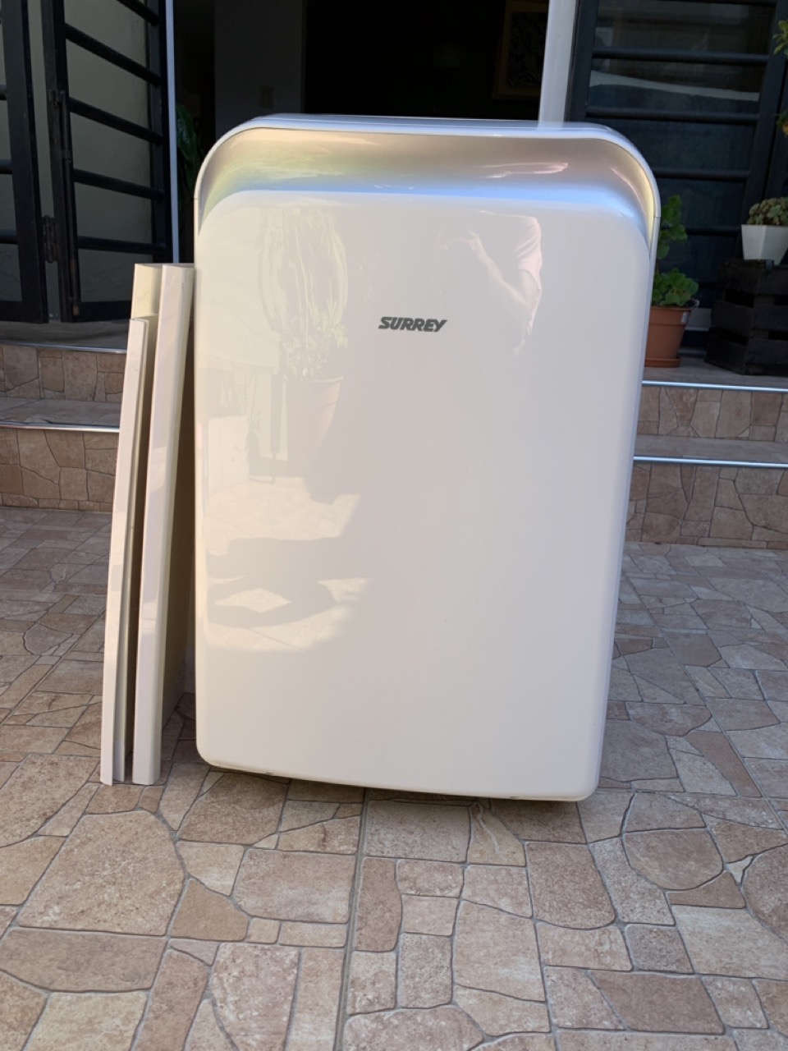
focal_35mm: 26
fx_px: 789
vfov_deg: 67.3
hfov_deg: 53.1
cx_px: 394
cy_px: 526
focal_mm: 4.25
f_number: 1.8
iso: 25
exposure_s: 1/512
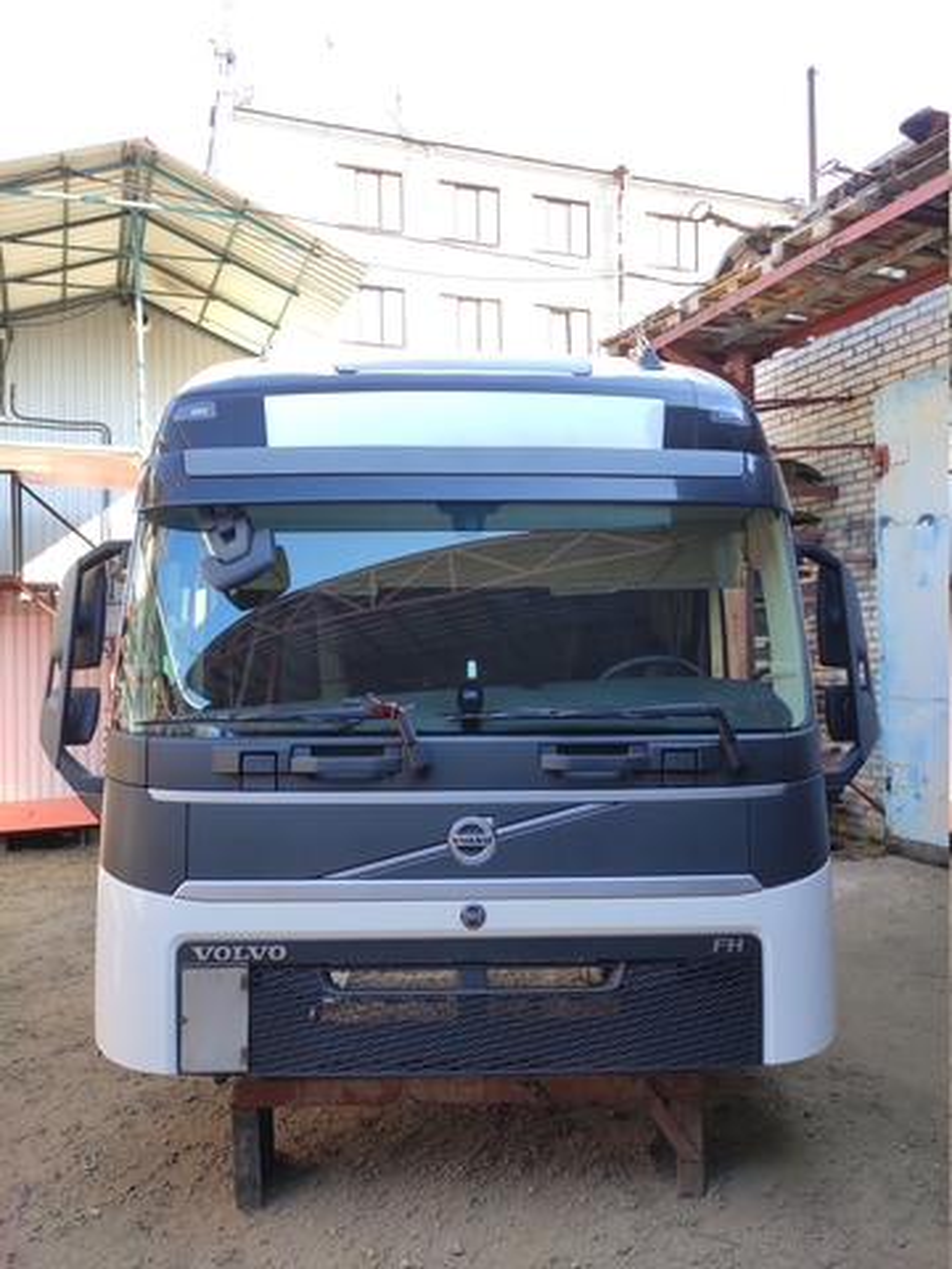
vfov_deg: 69.4
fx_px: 917
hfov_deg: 54.9
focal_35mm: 25
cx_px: 476
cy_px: 634
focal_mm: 4.74
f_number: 1.79
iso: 115
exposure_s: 1/100
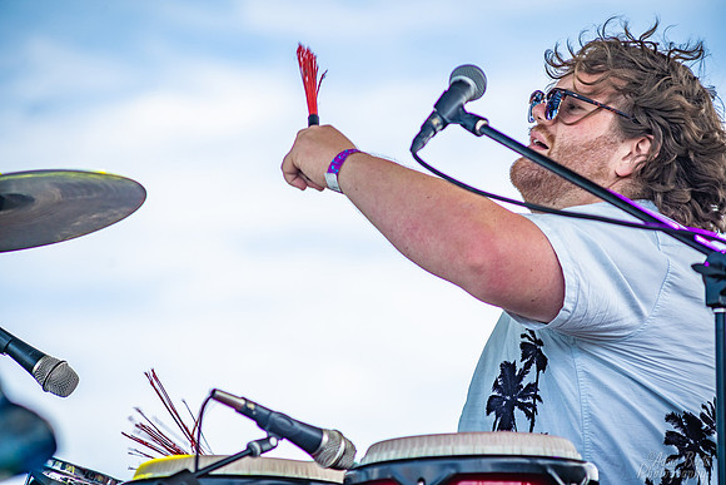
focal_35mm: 210
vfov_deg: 6.5
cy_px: 242
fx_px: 4236
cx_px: 363
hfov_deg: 9.8
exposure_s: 1/320
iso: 125
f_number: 5.6
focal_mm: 210
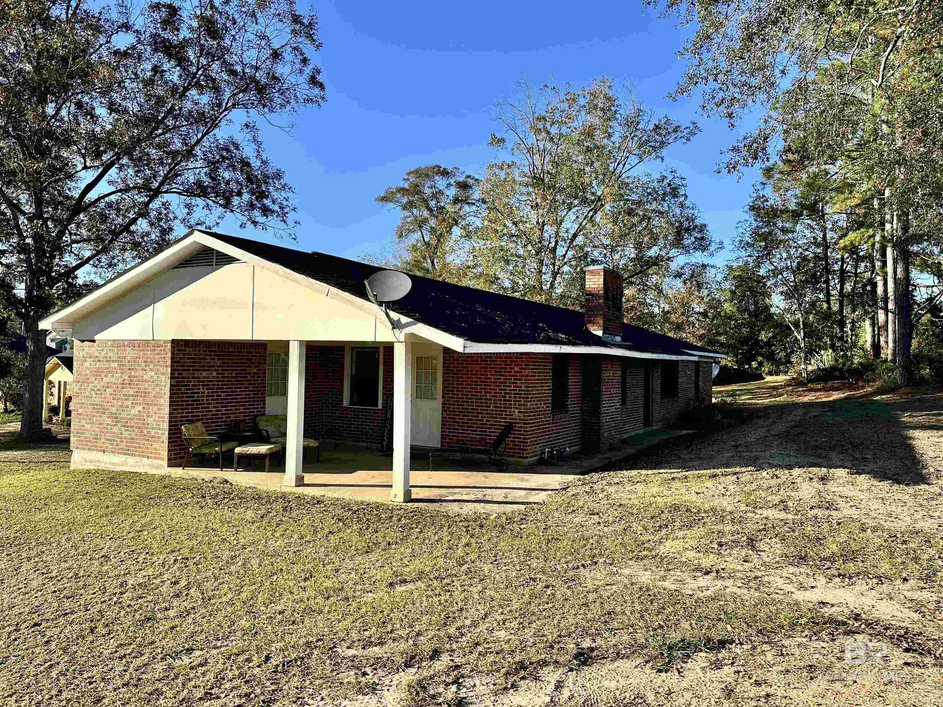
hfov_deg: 71.6
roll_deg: -0.8
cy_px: 354
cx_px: 472
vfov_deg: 56.8
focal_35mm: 24
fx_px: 654
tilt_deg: +2.3
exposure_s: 1/2155
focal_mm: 6.86
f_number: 1.78
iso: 80
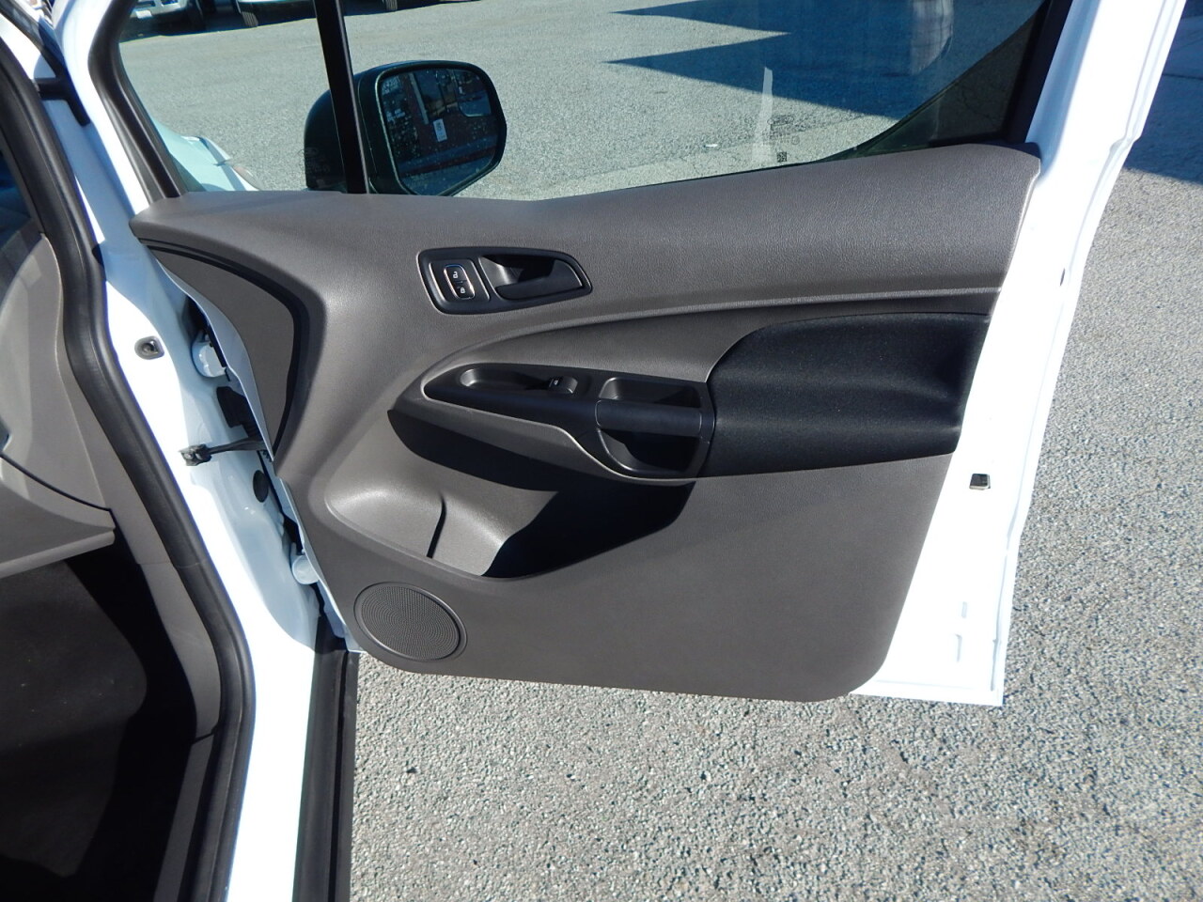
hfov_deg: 76.4
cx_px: 602
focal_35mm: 22
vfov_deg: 61.1
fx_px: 765
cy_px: 451
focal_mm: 4
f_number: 3
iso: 125
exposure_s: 1/1000
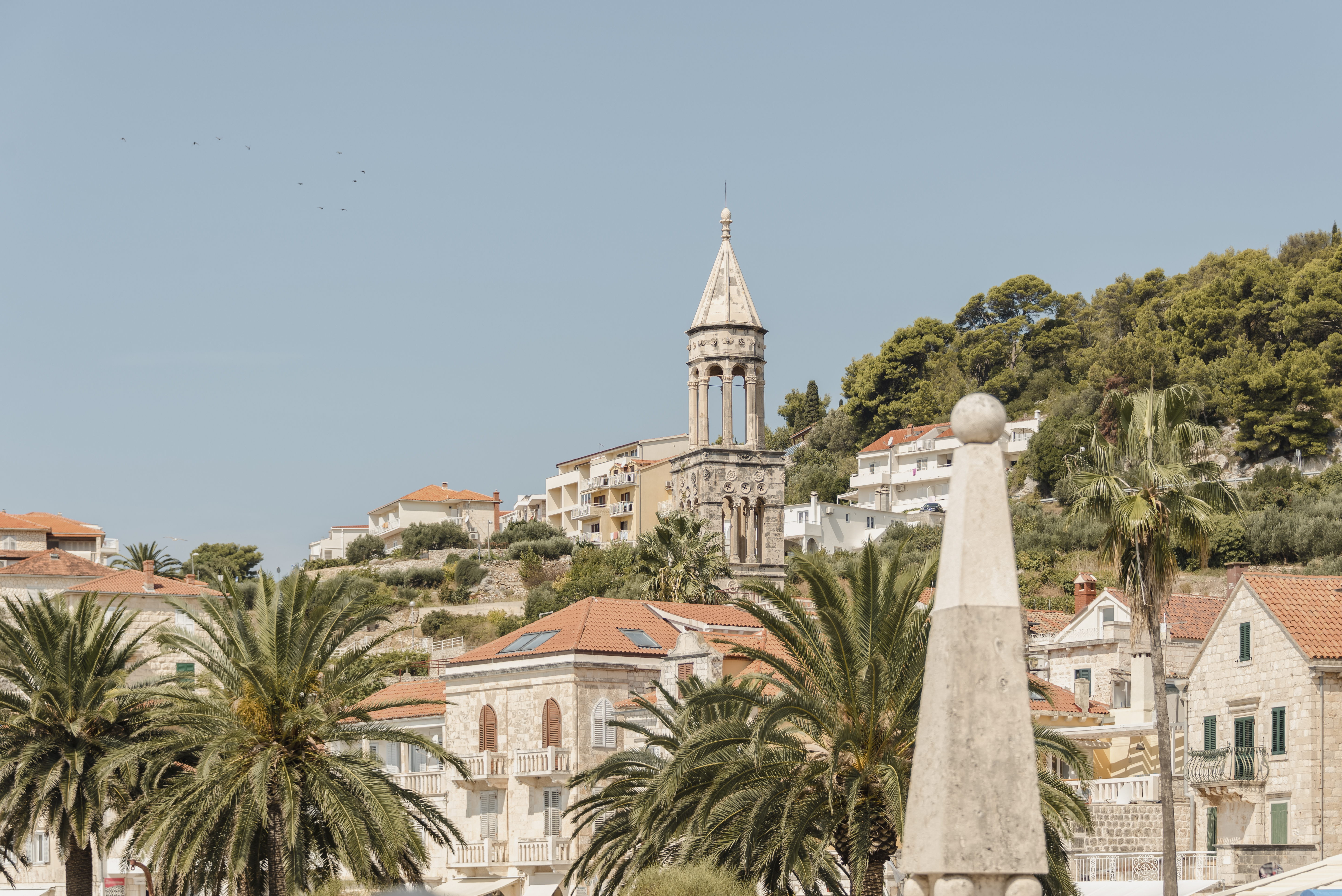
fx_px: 2797
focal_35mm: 75
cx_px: 690
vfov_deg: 18.2
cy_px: 430
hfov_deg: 27.0
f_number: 5
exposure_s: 1/800
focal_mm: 72
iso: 100
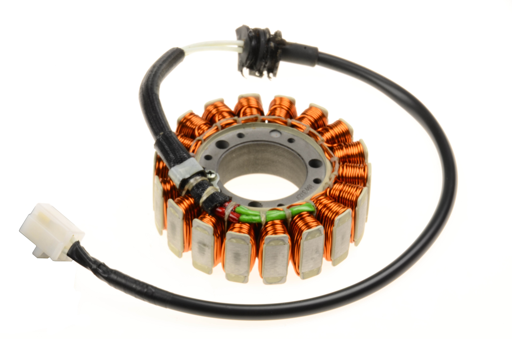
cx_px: 256
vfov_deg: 6.5
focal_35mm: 210
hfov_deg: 9.8
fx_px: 2980
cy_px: 170
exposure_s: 1/2
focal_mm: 140
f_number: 36
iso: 100
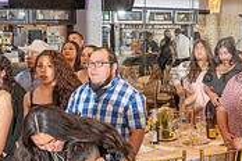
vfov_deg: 17.0
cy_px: 59
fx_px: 538
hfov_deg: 24.3
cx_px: 239
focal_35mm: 80
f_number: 5
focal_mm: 24
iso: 500
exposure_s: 1/200
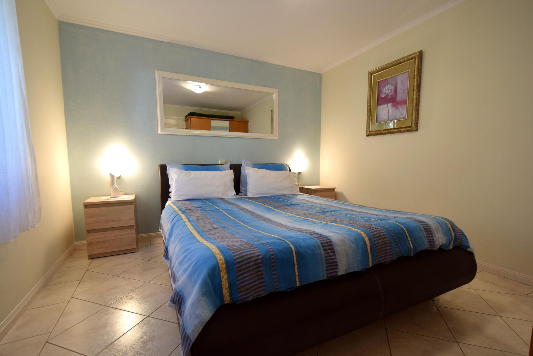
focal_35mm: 15
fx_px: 222
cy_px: 178
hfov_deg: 100.4
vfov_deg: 77.3
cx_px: 266
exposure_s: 1/60
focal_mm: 10
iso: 500
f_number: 4
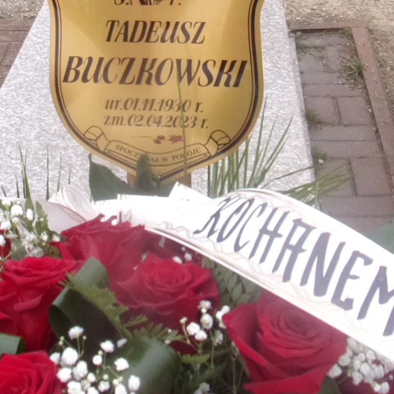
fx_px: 1030
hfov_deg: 21.6
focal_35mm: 80
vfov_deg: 20.9
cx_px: 135
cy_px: -11
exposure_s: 1/220
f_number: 3.3
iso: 80
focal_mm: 4.3
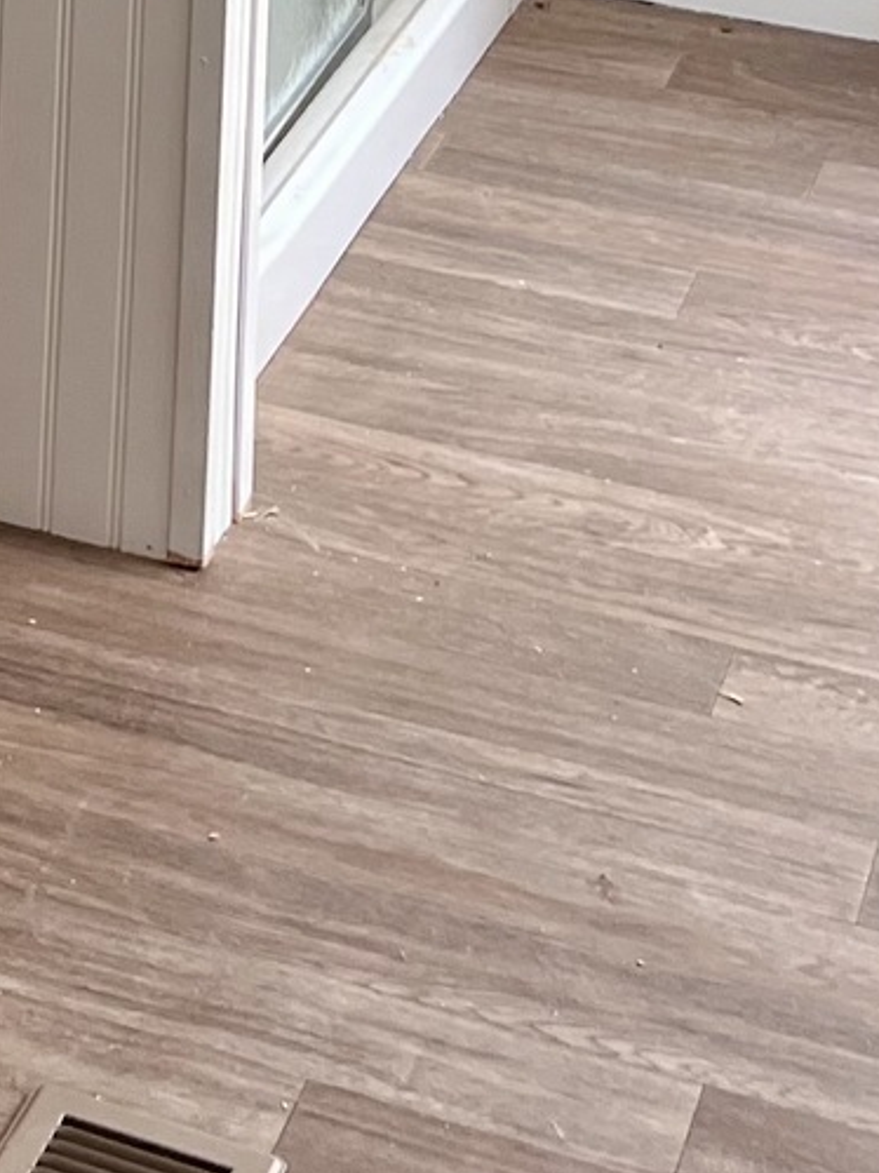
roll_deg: -0.9
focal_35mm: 120
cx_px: -421
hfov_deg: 11.8
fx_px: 4065
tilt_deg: -3.9
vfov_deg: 14.0
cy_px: -1128
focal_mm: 5.7
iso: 100
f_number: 1.5
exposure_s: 1/121
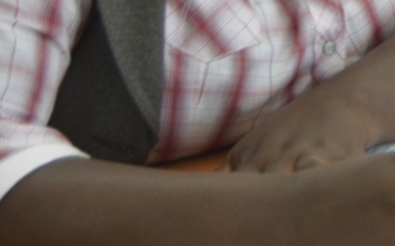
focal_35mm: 155
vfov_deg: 8.1
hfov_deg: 12.8
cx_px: 601
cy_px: -197
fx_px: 1668
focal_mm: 26
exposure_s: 1/30
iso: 560
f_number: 5
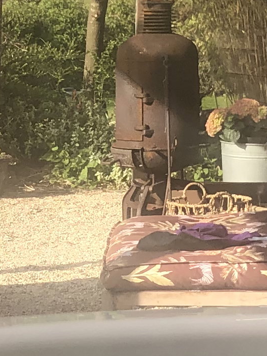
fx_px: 1646
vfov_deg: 12.4
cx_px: -42
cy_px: 199
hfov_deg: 9.2
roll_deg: -1.4
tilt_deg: -6.0
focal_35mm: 160
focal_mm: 4
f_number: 1.8
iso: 20
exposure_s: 1/631
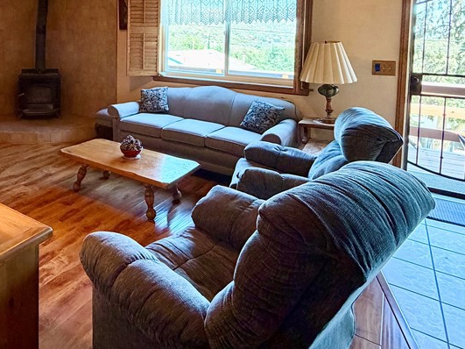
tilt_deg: -3.6
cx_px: 120
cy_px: 54
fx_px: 363
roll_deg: -0.3
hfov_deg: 61.9
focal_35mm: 27
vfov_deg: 47.6
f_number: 2.2
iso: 320
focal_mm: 2.22
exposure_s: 1/60
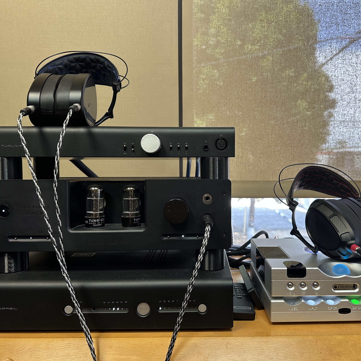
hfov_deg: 55.3
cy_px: 182
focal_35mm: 29
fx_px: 342
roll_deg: +0.6
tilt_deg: -3.7
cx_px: 210
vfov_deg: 55.6
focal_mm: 6.86
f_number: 1.78
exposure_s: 1/60
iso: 125
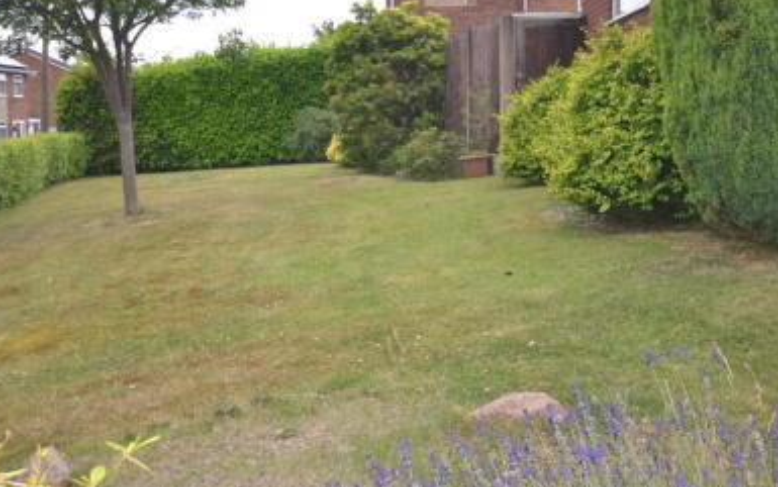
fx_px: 1103
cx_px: 379
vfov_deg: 24.8
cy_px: 167
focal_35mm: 52
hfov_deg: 38.8
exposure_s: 1/125
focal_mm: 20
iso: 200
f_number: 5.6
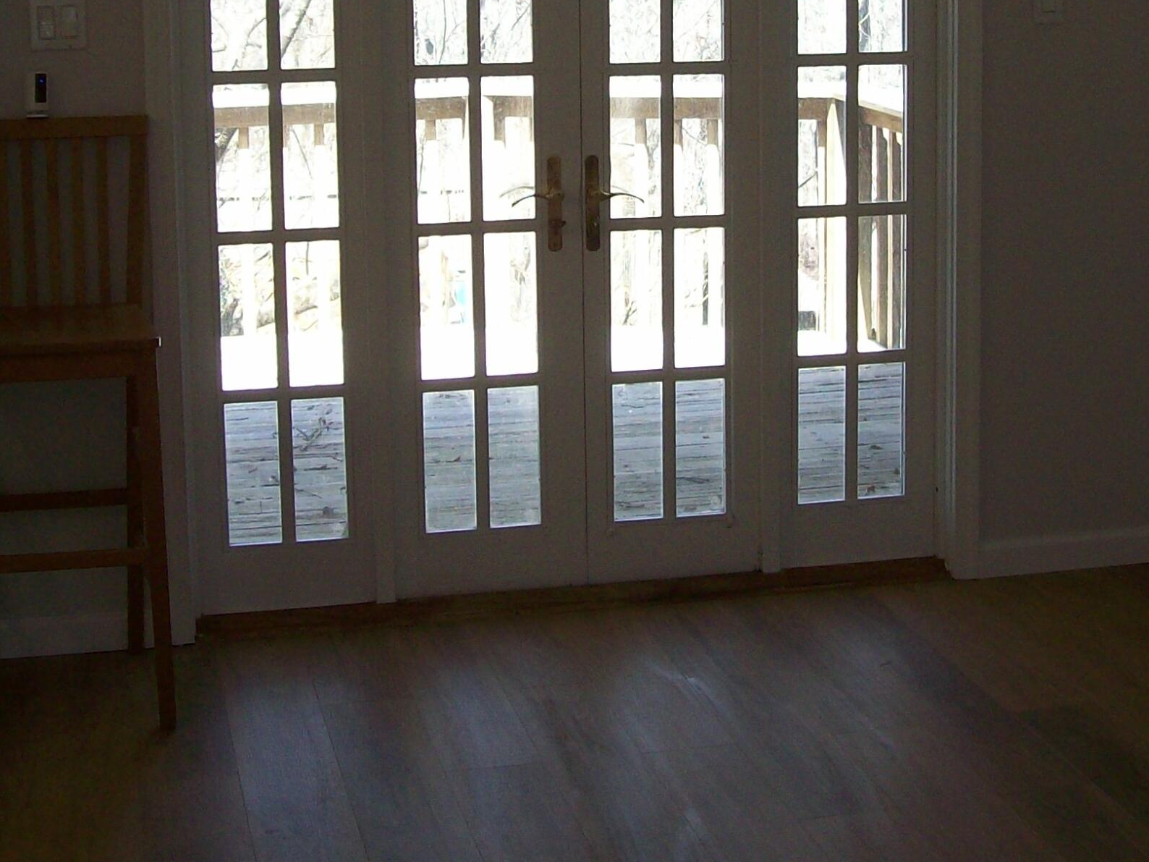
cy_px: 136
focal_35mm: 68
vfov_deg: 21.3
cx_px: 633
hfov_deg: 28.5
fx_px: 2257
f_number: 2.7
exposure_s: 1/146
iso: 80
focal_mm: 6
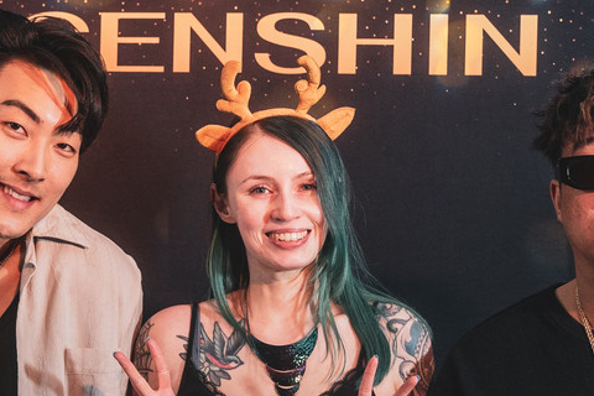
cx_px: 281
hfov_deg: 20.0
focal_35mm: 102
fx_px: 1683
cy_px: 272
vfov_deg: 13.4
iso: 1250
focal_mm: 33.1
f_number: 4
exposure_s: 1/125
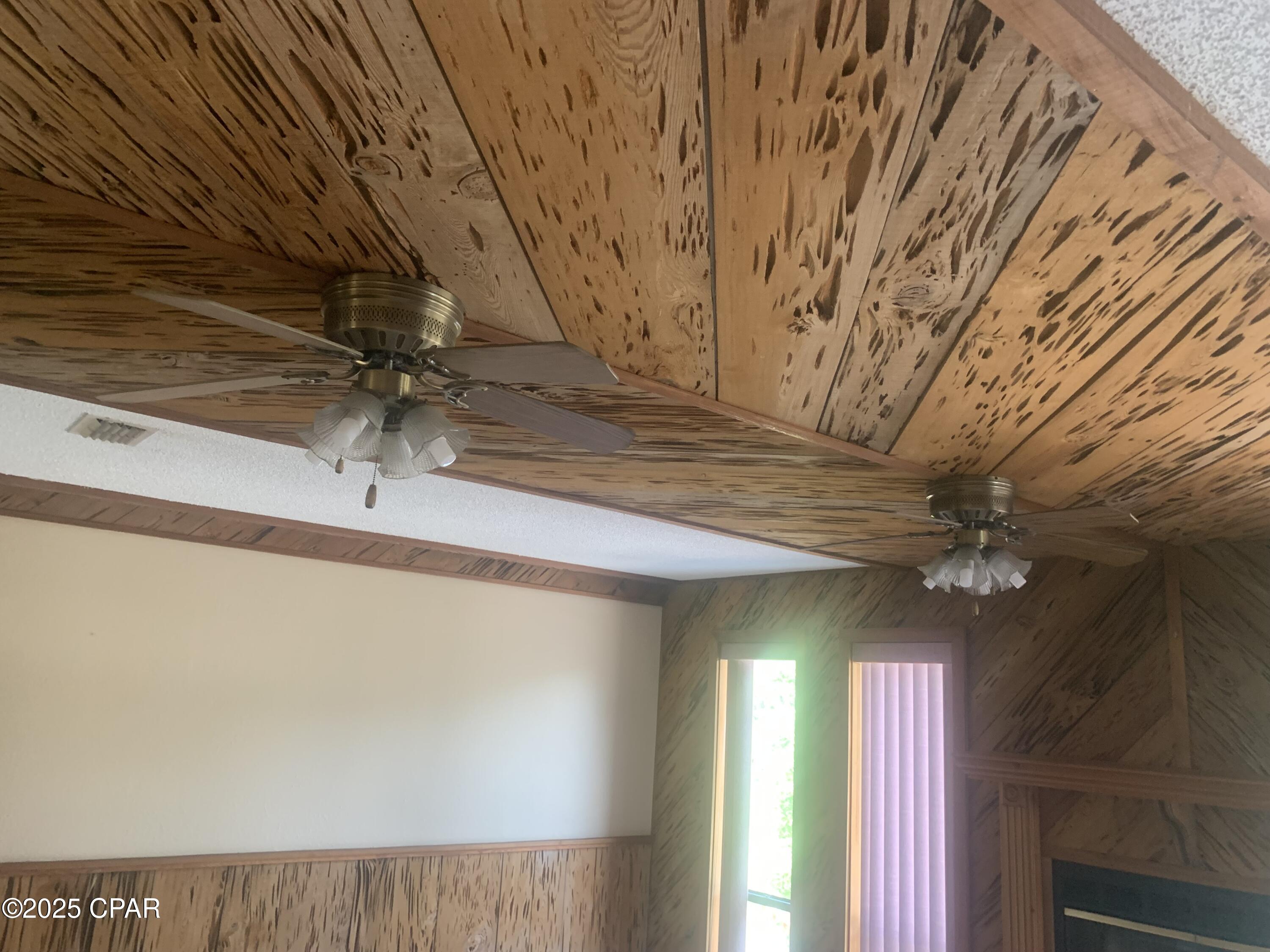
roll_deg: -3.5
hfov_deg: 67.3
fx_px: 954
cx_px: 635
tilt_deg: +10.9
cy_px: 476
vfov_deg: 53.1
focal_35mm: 26
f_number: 1.8
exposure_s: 1/60
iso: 200
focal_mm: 4.25
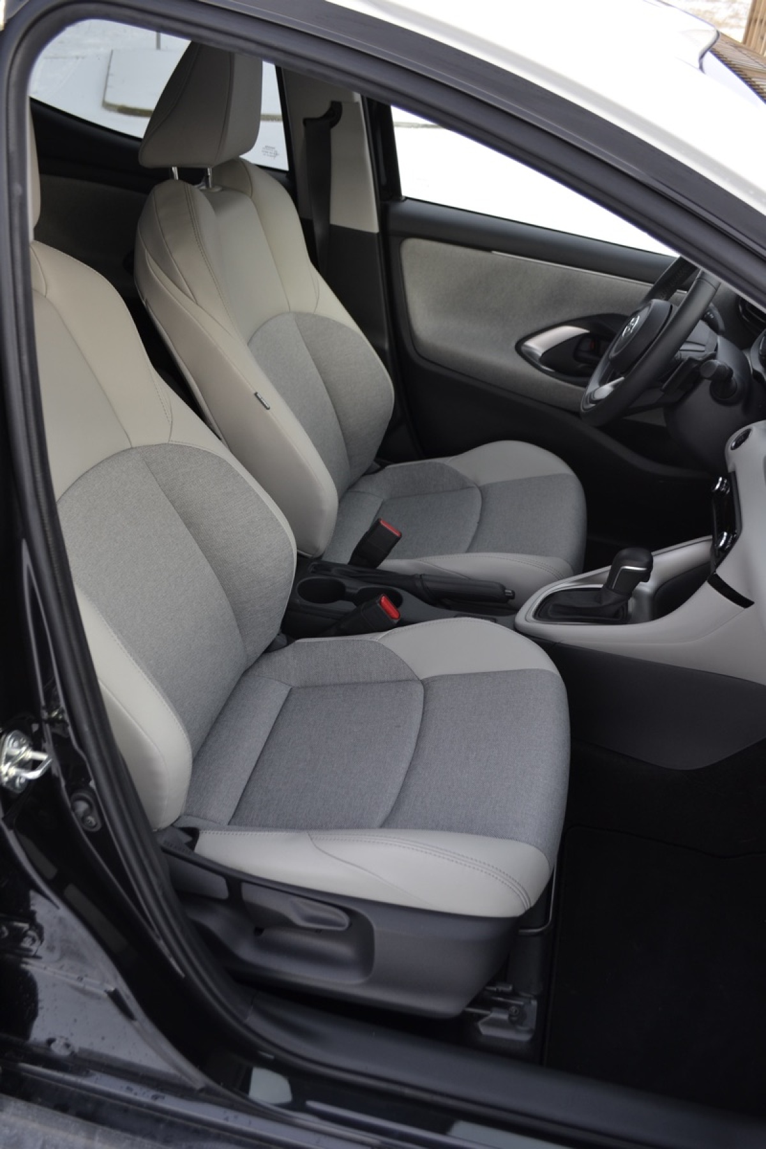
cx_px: 383
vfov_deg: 61.9
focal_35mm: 30
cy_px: 574
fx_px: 957
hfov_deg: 43.6
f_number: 5.6
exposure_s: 1/125
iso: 200
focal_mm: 20
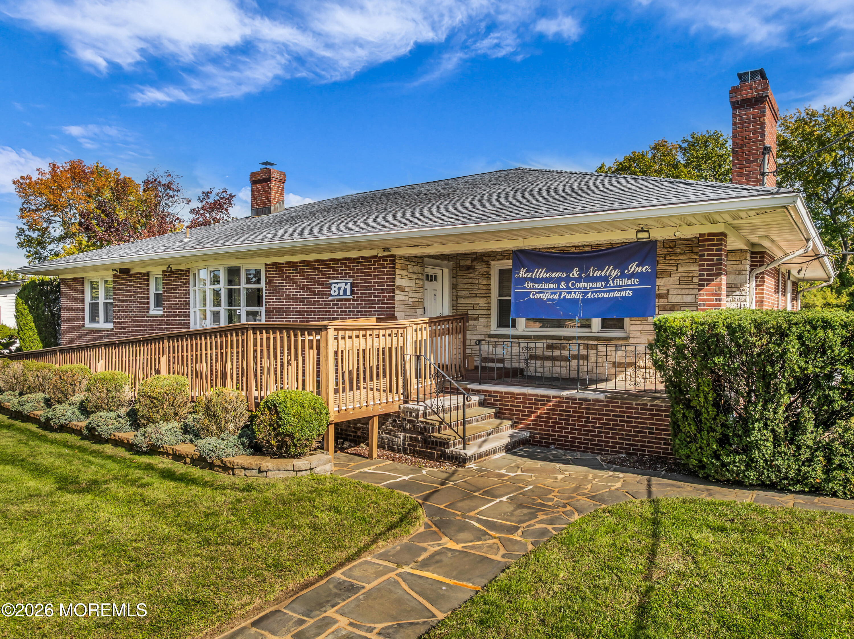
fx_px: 592
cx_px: 427
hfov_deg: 71.6
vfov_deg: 56.8
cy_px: 320
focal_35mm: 24
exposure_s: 1/2000
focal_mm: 12.29
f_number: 2.8
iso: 120
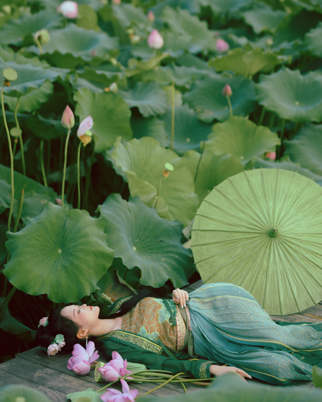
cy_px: 202
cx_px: 162
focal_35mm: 108
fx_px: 1286
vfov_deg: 17.8
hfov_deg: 14.3
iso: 200
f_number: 2.8
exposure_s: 1/640
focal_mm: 95
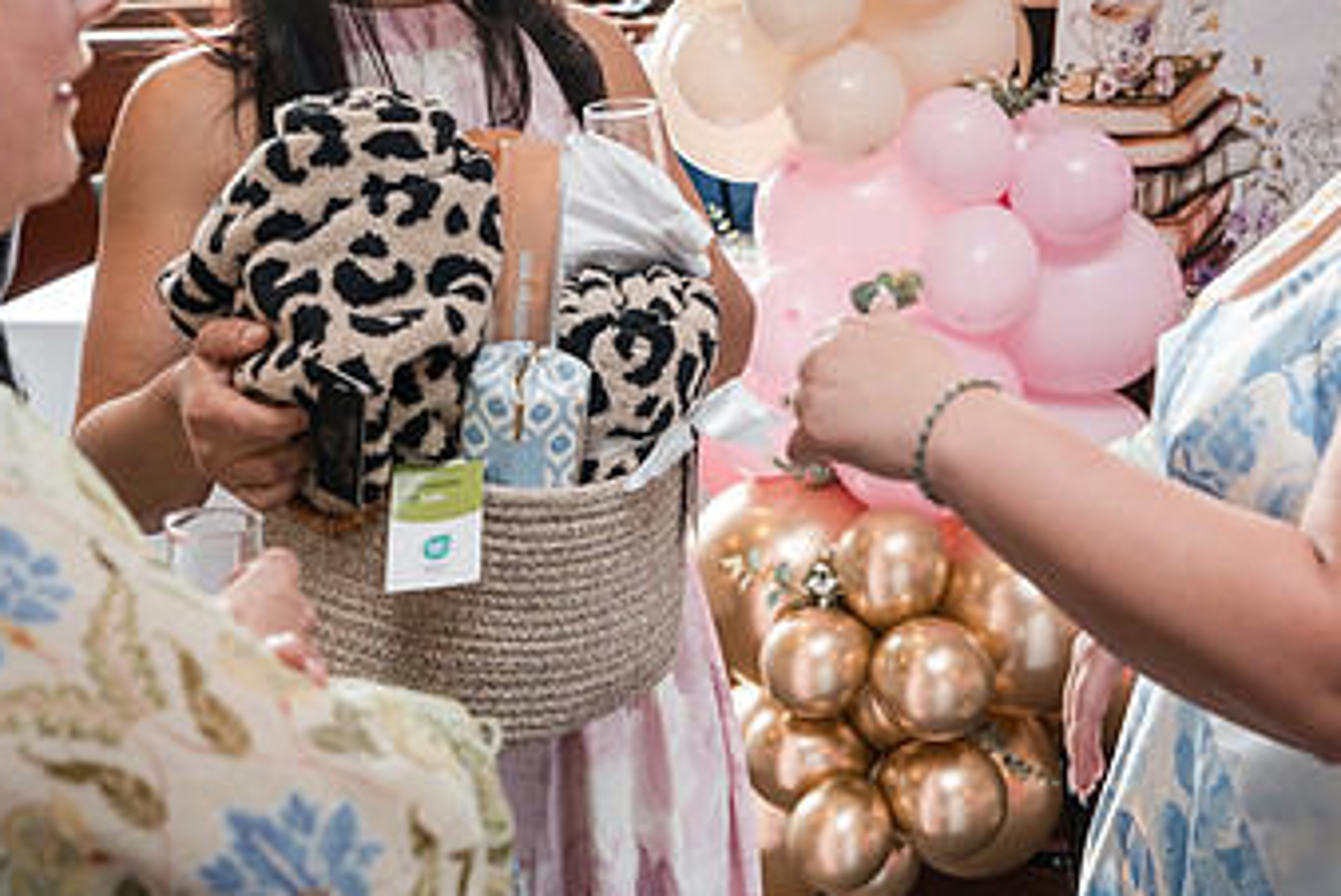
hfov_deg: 33.3
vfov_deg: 22.4
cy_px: 188
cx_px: 782
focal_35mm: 60
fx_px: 2237
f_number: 4
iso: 1600
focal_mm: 35
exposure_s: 1/250
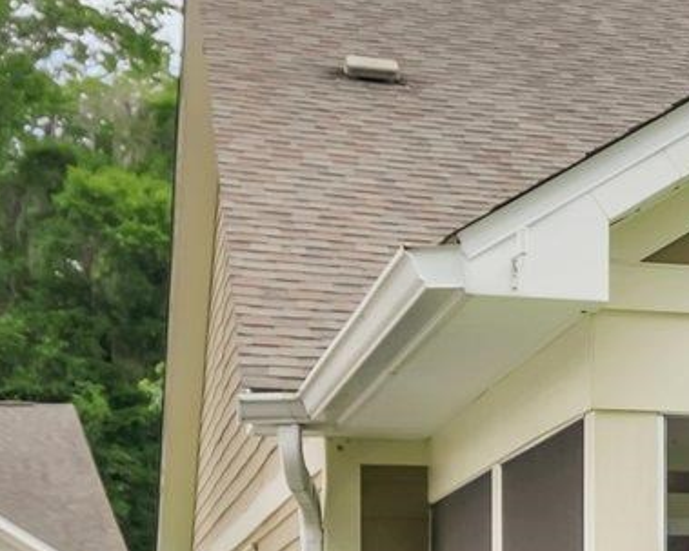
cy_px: 686
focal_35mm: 137
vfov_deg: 11.0
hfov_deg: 11.7
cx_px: 1614
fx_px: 2793
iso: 250
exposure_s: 1/350
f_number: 8
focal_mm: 18.2
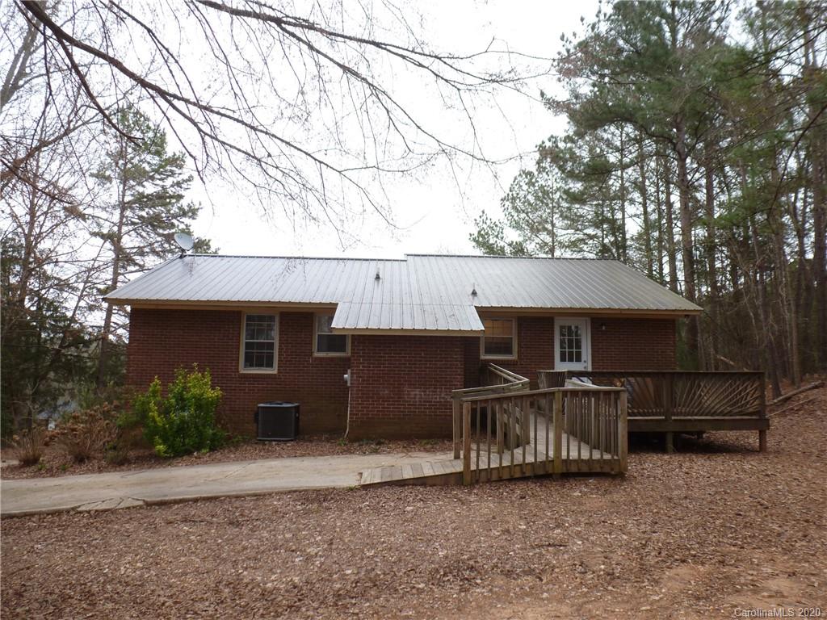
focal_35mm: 24
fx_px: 573
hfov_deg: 71.6
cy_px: 310
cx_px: 414
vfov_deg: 56.8
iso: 100
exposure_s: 1/80
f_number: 3.3
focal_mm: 4.3
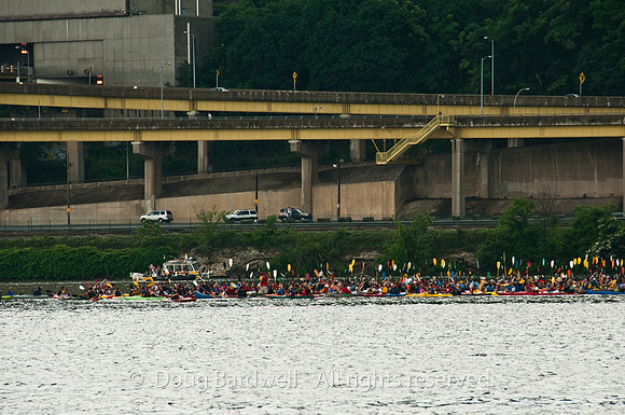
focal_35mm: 300
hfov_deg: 6.9
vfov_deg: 4.6
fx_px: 5201
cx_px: 312
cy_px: 208
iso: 200
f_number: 8
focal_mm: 200
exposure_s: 1/125
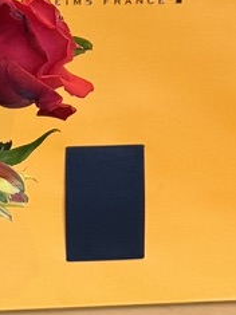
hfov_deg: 7.1
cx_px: -23
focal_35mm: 209
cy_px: 62
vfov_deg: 9.4
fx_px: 1902
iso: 250
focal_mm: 6.76
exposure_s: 1/60
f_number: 1.78
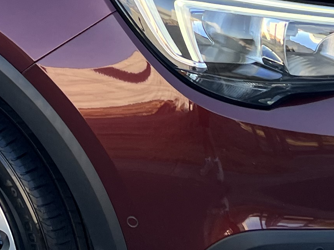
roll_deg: +1.9
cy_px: -50
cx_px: -34
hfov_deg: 15.7
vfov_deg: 11.9
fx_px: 1177
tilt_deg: -15.8
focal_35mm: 122
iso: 50
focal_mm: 5.7
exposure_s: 1/394
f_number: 1.5
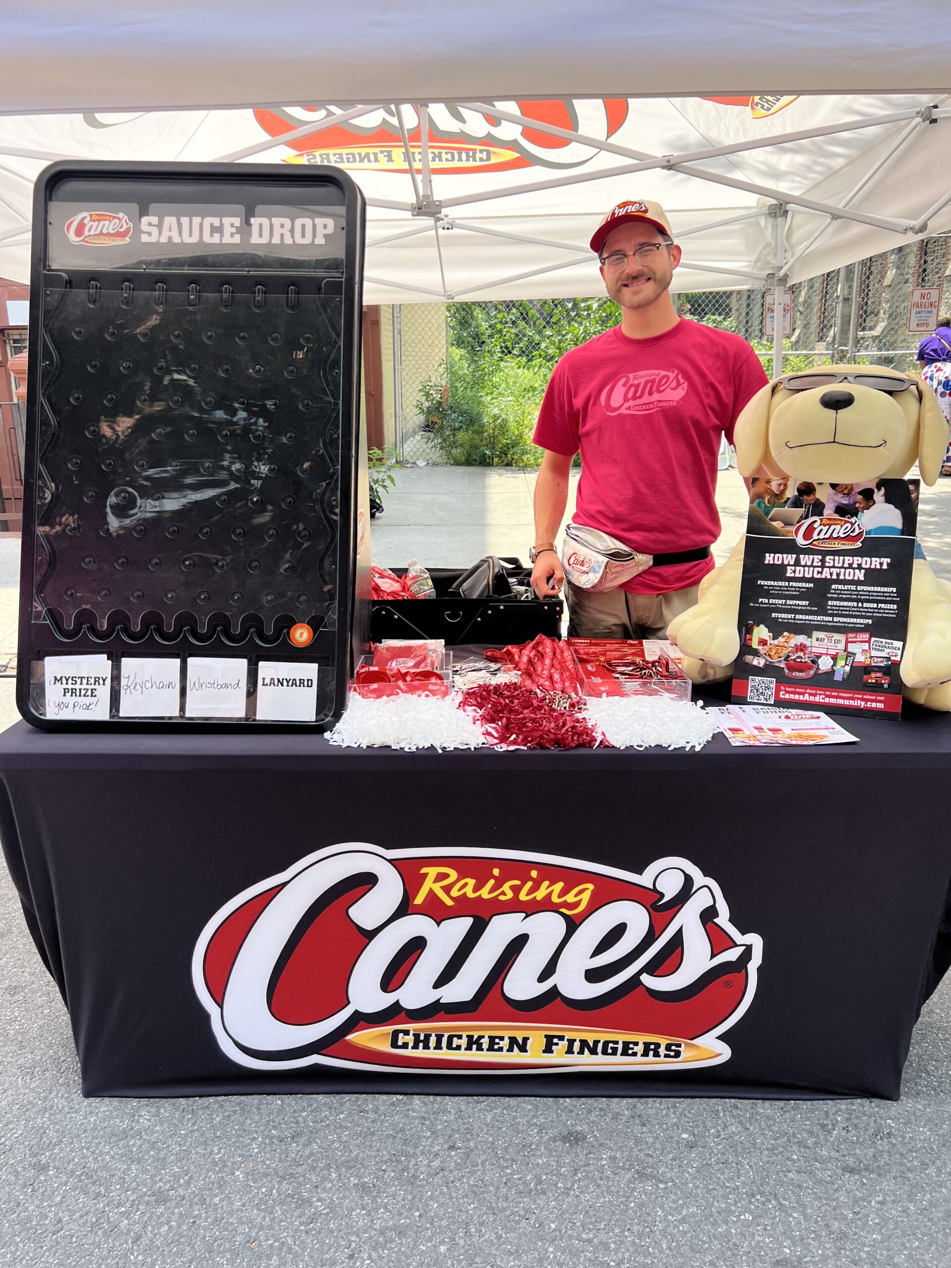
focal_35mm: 26
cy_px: 634
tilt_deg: -15.8
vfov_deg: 67.3
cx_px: 476
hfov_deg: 53.1
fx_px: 952
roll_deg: +1.4
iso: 50
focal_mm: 5.7
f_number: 1.5
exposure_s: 1/949
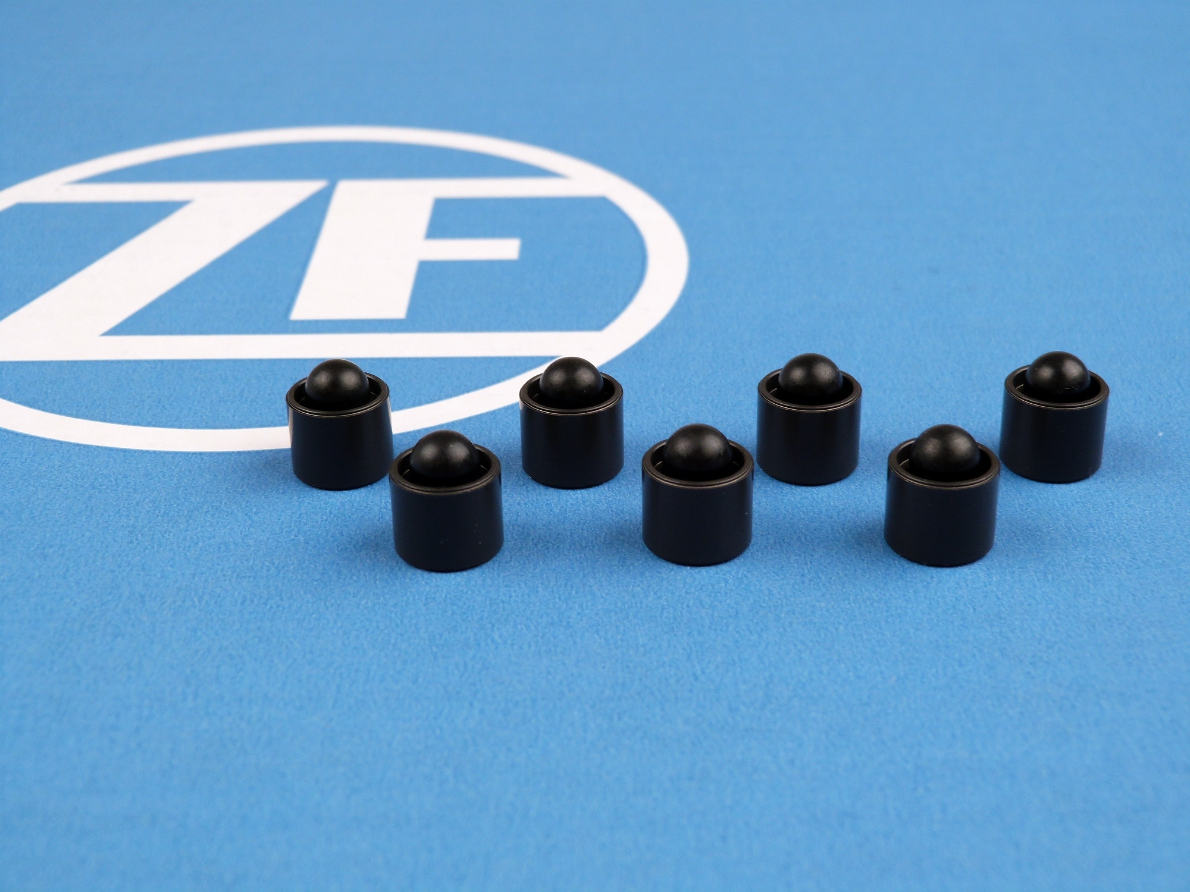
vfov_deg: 26.1
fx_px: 1925
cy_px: 446
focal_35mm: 56
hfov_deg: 34.3
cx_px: 595
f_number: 3.2
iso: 100
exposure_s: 1/60
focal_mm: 10
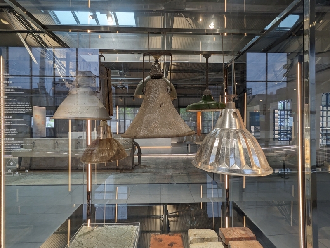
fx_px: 153
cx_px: 165
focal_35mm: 16
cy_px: 124
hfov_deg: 94.5
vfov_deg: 78.1
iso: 37
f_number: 2.2
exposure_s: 1/97.8
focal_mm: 2.22
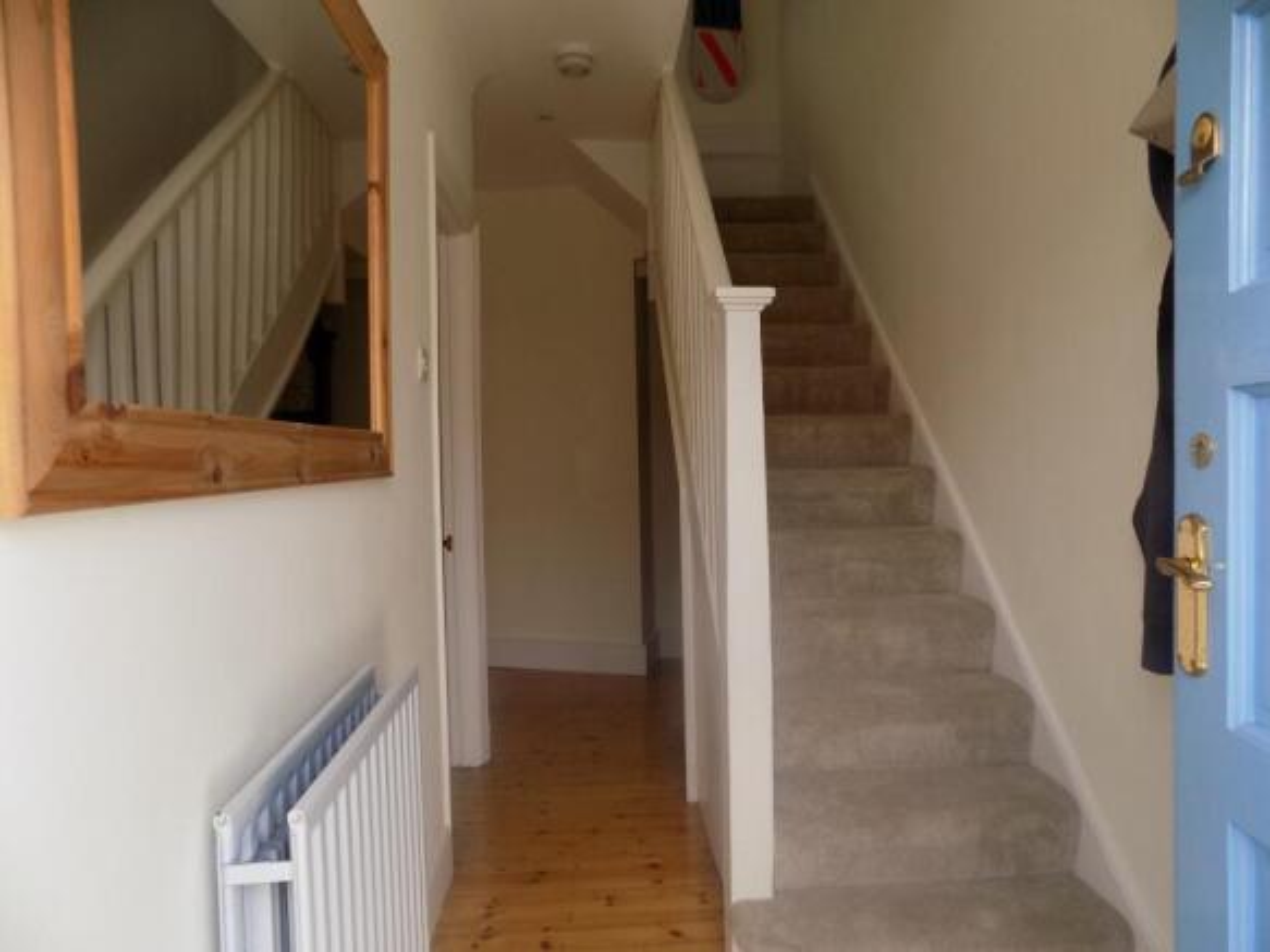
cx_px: 635
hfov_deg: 73.9
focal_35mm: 23
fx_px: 844
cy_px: 476
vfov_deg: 58.9
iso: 80
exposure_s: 1/100
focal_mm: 4
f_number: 3.1
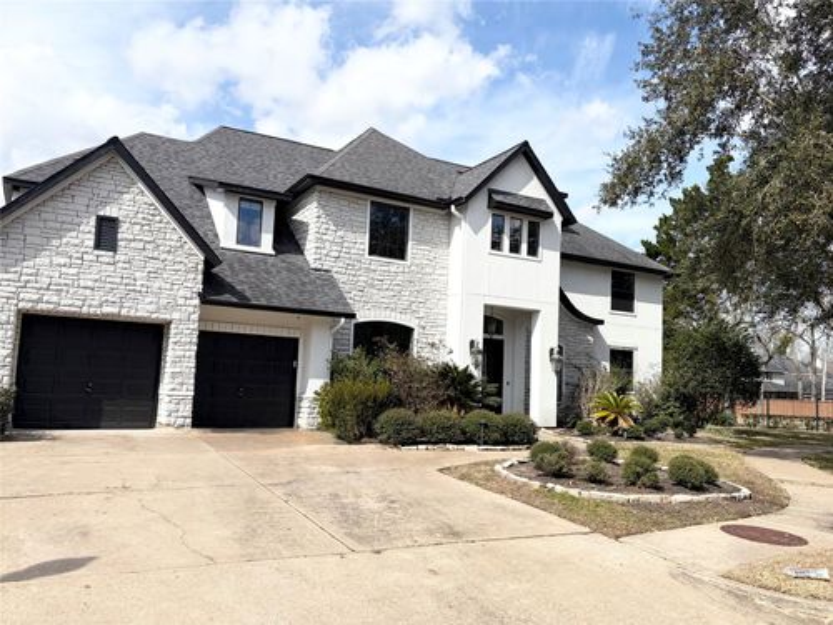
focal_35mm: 26
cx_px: 416
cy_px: 312
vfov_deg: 53.1
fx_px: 626
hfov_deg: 67.3
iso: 64
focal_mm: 5.96
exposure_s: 1/6329
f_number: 1.6
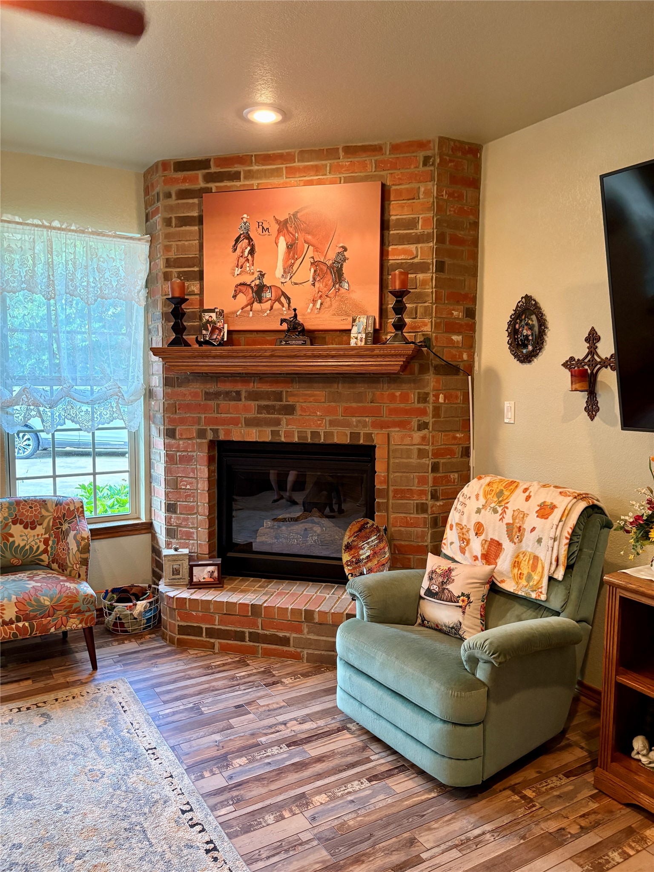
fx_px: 655
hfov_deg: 53.1
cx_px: 327
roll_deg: -0.5
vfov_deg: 67.3
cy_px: 436
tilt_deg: -5.6
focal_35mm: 26
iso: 320
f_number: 1.6
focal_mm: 5.96
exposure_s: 1/60
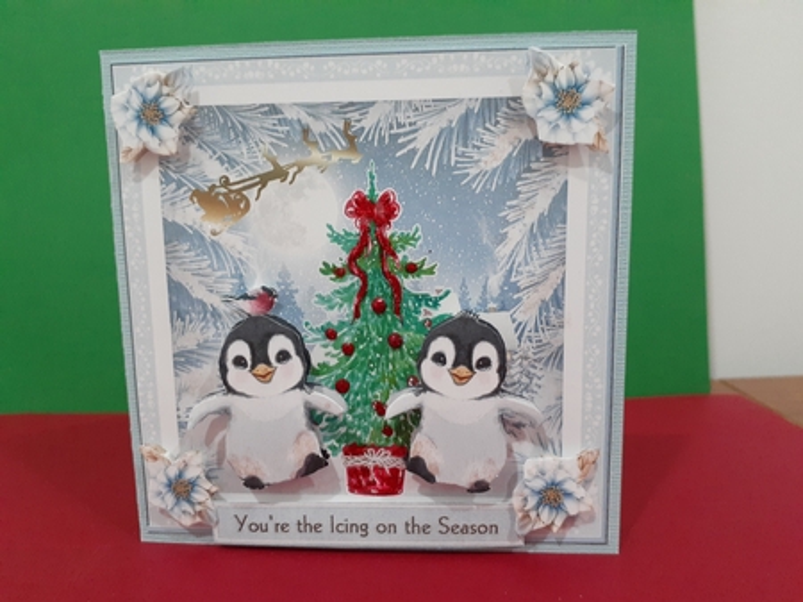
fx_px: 626
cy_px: 301
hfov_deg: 65.4
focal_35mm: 27
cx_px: 402
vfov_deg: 51.3
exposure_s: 1/50
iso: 400
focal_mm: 3.6
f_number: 1.9
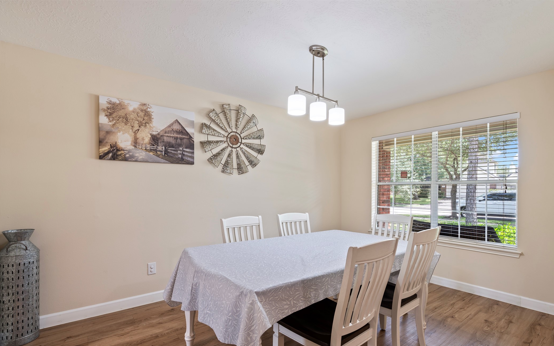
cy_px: 192
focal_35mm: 17
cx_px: 282
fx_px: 257
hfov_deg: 94.4
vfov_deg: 67.8
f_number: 6.3
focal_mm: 16
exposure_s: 1/4
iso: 125
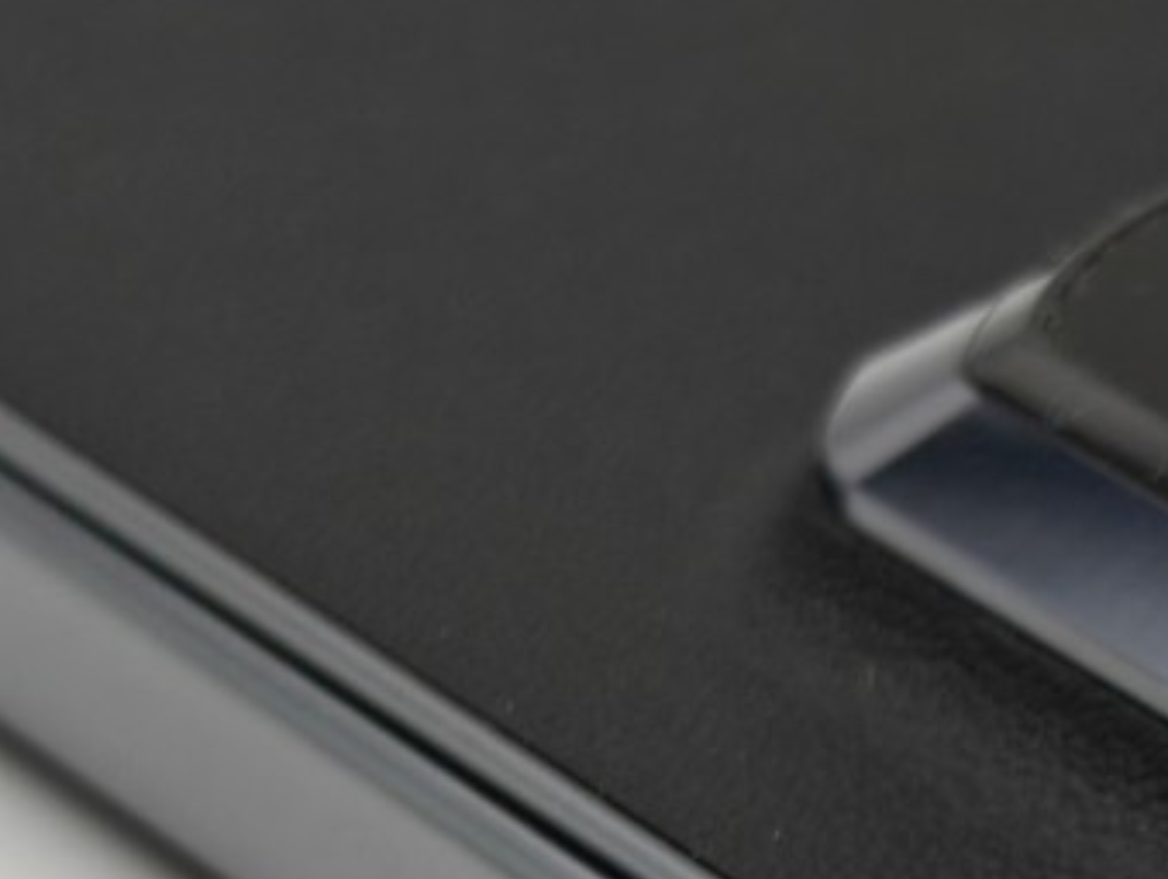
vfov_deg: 5.0
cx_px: 1874
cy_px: 1231
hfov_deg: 6.6
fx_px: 10032
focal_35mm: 297
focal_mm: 13.3
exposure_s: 1/100
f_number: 2.6
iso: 160
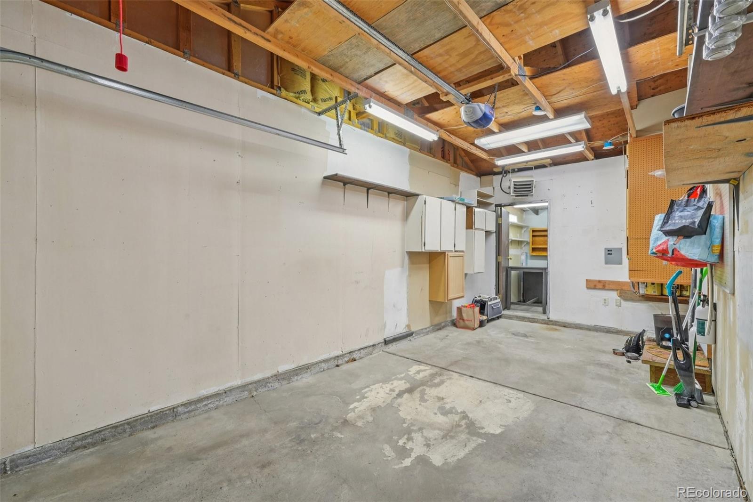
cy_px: 251
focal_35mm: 15
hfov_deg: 100.4
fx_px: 314
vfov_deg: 77.3
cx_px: 376
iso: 800
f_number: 8
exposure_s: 1/6
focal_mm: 10
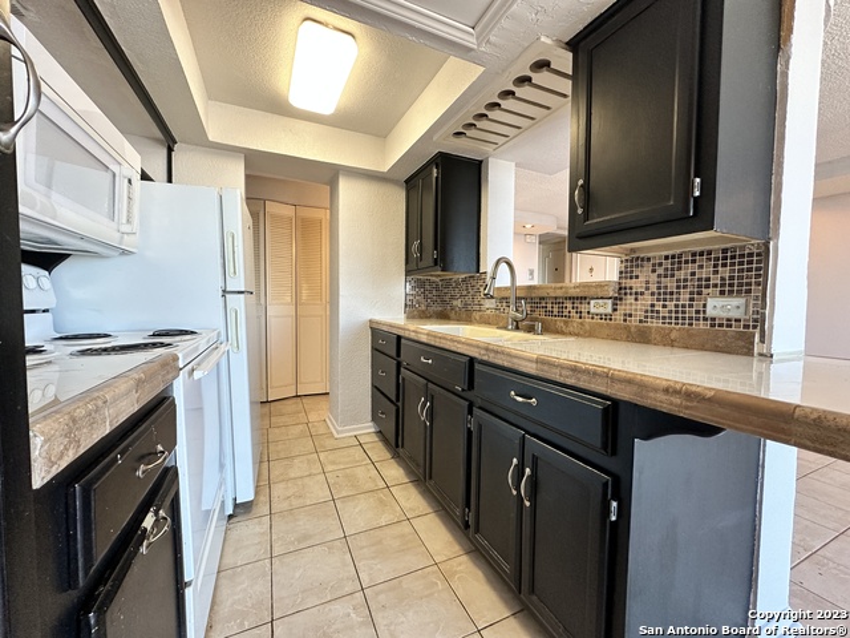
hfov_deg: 102.1
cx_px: 425
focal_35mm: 14
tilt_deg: -2.6
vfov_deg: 85.7
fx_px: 344
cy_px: 319
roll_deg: -0.8
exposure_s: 1/120
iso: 200
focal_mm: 2.22
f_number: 2.2
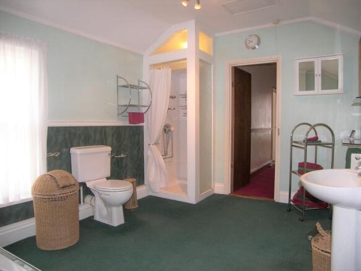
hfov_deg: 67.3
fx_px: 271
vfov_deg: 53.0
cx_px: 180
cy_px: 136
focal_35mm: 26
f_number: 2.8
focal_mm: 5.5
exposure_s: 1/30
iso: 100
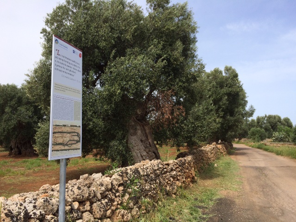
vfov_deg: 48.2
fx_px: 248
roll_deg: -0.1
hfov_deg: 61.7
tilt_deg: +5.2
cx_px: 148
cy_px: 111
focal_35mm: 29
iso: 32
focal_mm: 4.15
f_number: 2.2
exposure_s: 1/1642
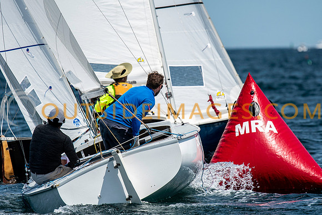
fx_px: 4261
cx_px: 161
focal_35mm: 476
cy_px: 103
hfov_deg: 4.3
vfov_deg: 2.9
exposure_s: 1/4000
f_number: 5
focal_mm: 300
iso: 320
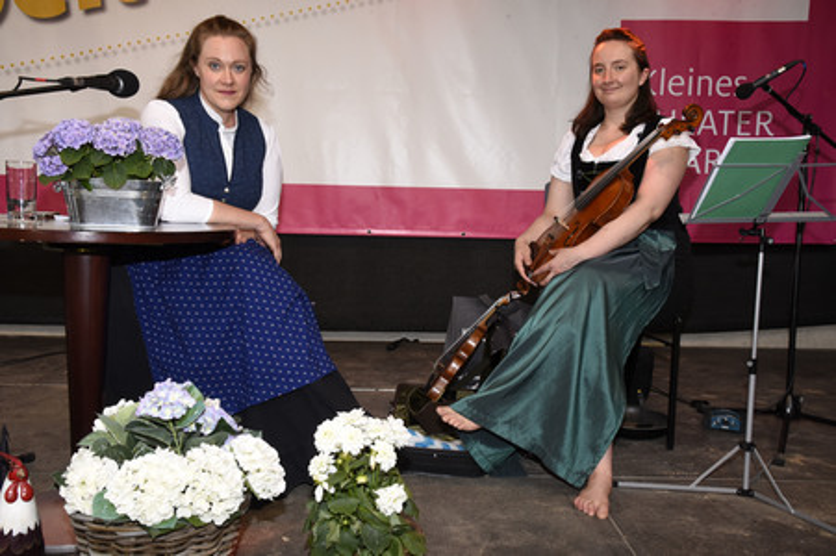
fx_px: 812
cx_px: 418
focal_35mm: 35
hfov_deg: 54.5
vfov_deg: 37.8
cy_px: 278
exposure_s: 1/160
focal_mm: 35
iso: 1600
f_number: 11
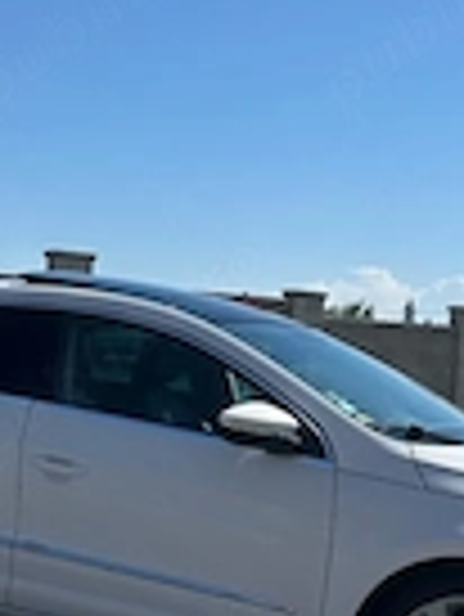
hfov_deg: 21.0
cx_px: 207
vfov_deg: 27.6
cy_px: 405
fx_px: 1249
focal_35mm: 70
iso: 80
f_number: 1.78
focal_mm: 6.86
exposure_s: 1/7576
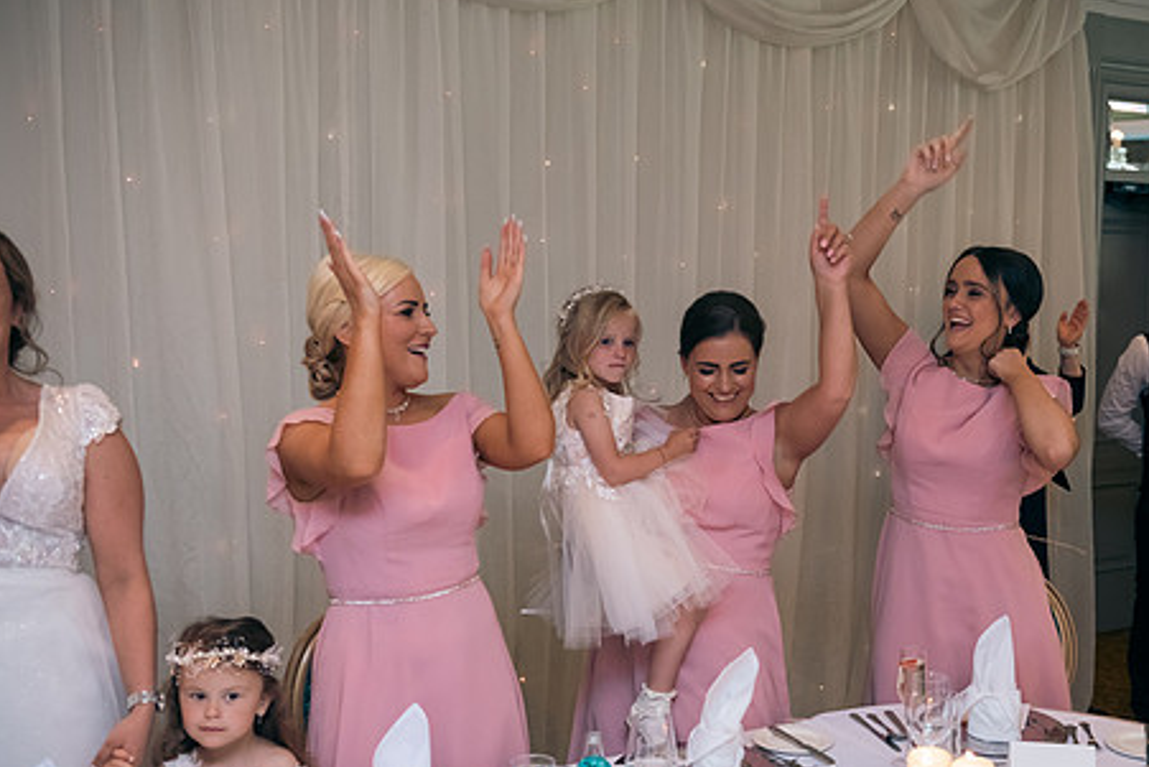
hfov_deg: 43.3
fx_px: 1437
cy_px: 442
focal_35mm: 45
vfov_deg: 29.8
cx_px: 718
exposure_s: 1/160
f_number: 3.5
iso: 640
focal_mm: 35
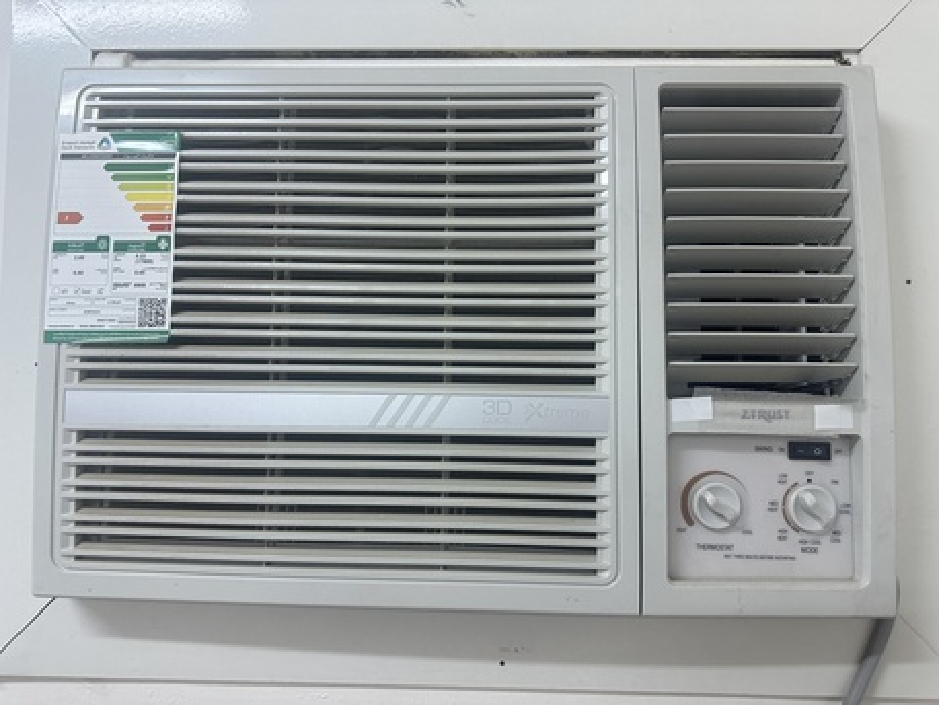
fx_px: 651
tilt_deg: +5.1
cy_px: 352
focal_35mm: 24
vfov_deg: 56.8
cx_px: 470
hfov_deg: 71.6
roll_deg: -0.6
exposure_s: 1/120
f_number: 1.78
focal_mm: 6.86
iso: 250
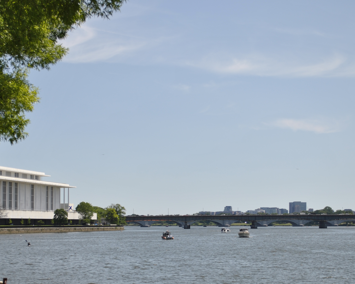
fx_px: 872
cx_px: 173
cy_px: 187
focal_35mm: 83
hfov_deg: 23.0
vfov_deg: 18.5
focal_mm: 36
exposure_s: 1/800
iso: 100
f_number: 5
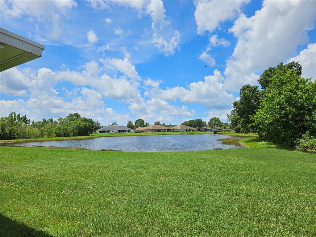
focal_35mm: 23
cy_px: 118
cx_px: 158
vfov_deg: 58.9
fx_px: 210
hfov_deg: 73.9
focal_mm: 5.4
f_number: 1.8
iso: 25
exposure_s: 1/4373
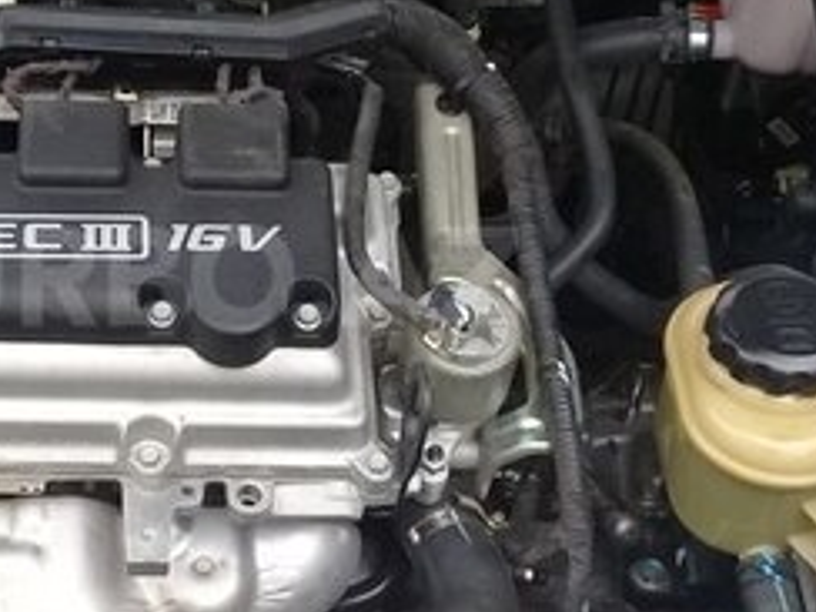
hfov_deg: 23.0
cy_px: 276
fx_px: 1980
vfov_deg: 17.6
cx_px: 177
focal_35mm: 84
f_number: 2.2
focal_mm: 3.3
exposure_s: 1/50
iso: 64
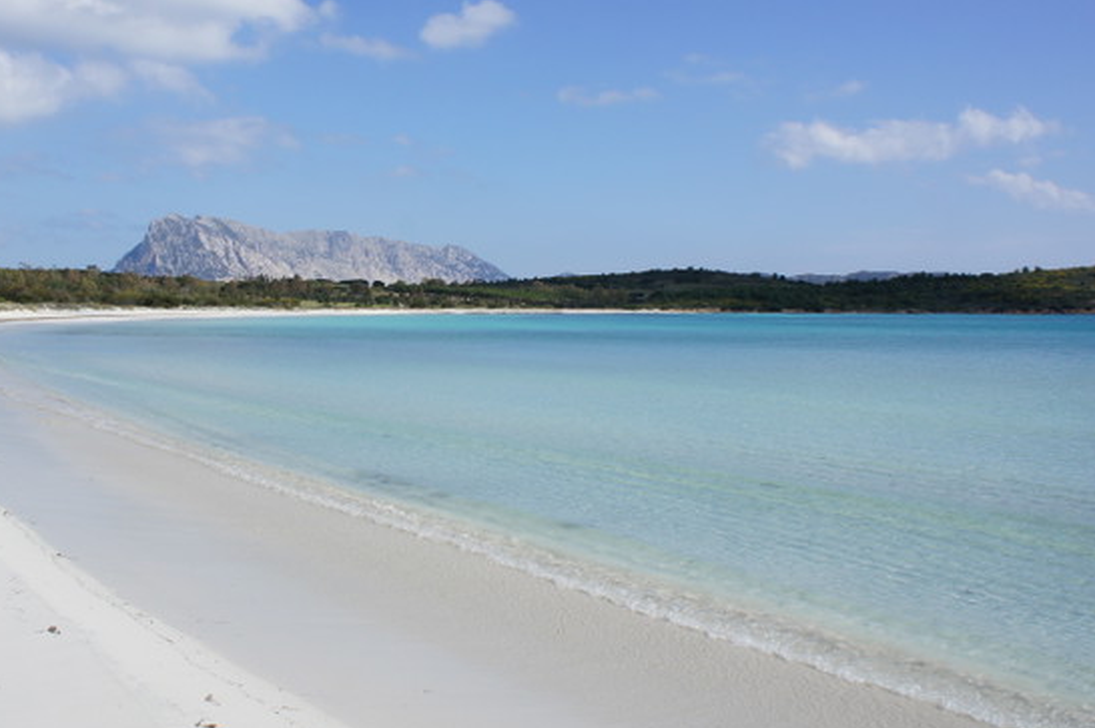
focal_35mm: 38
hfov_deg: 50.3
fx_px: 1155
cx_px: 423
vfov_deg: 35.0
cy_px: 336
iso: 200
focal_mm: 18
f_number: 11
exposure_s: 1/320
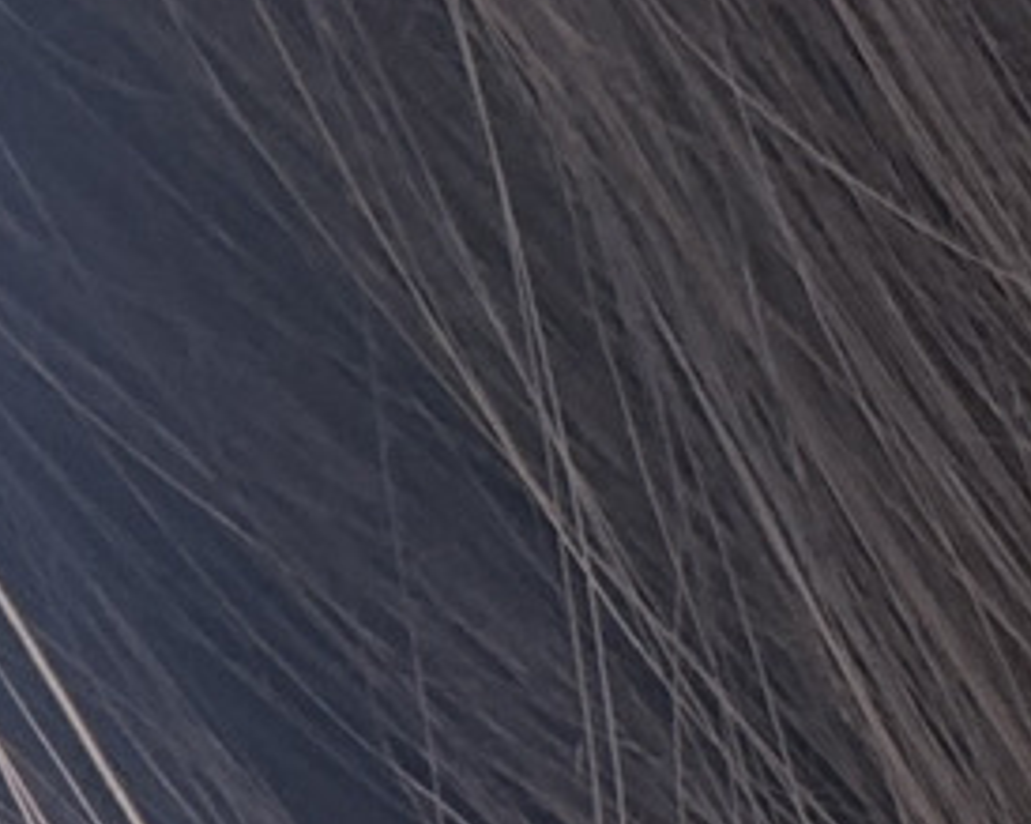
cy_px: 534
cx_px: 1001
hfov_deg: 9.0
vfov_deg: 7.2
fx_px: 6528
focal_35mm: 214
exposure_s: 1/244
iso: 40
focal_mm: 2.69
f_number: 1.9
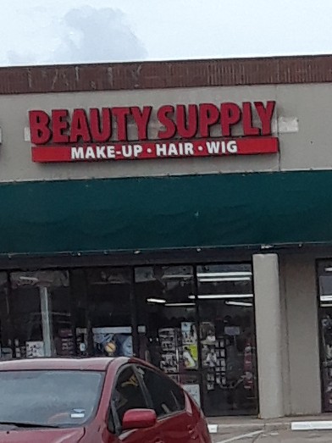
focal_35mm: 30
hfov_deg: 46.8
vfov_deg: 60.0
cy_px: 222
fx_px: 384
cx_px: 166
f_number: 1.9
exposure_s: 1/651
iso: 40
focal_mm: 2.47
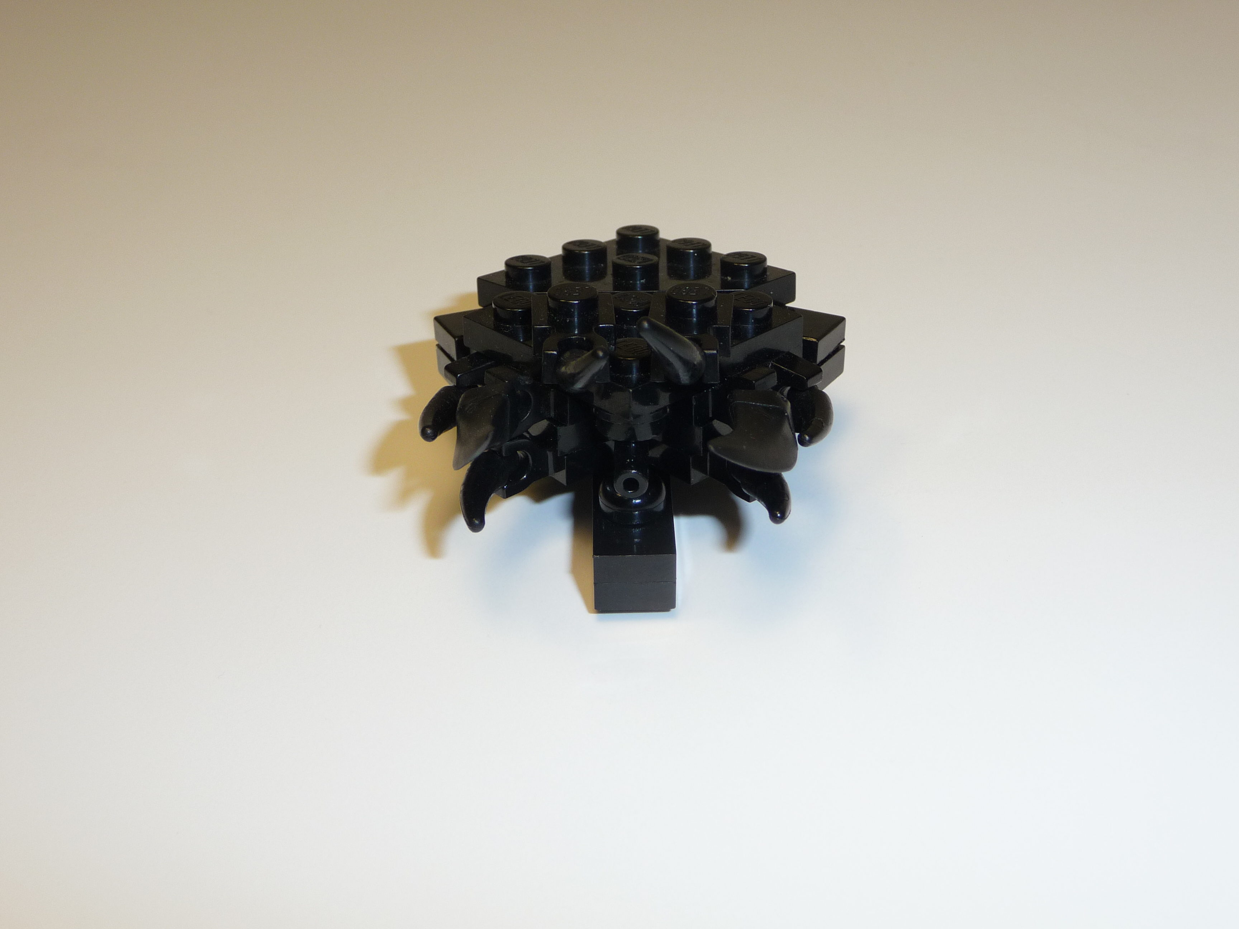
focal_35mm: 48
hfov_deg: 39.7
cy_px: 464
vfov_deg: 30.3
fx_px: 1718
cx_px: 620
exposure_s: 1/100
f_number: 4.2
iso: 100
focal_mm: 8
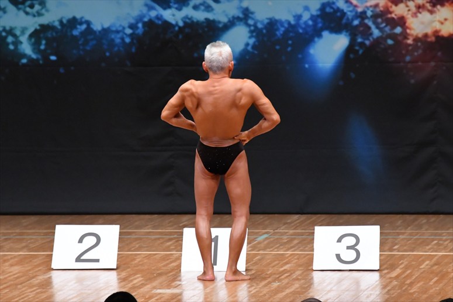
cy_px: 151
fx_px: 3773
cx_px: 226
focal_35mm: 300
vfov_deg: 4.6
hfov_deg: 6.9
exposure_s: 1/400
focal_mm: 200
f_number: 5.6
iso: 6400
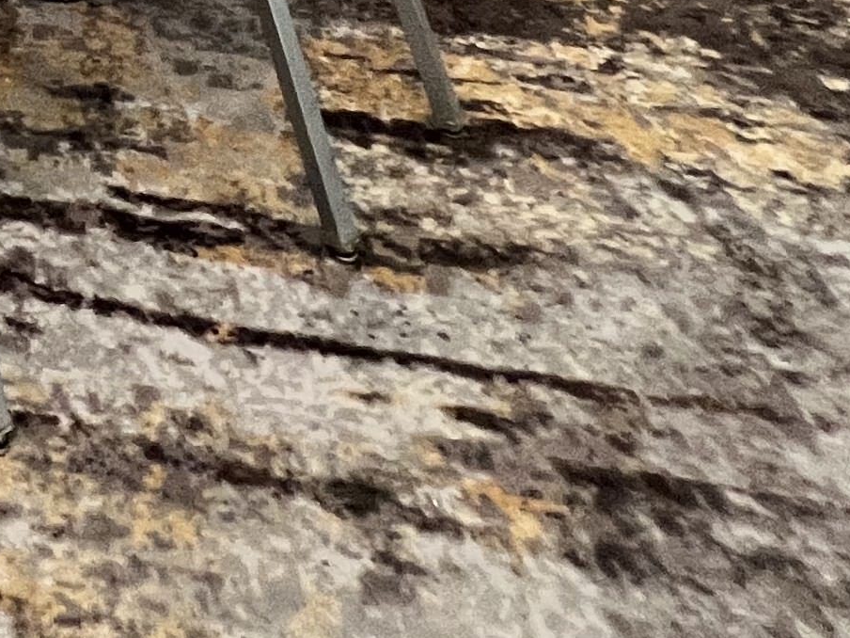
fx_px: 1424
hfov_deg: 26.4
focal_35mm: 58
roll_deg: +0.8
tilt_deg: -6.5
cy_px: -743
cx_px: -342
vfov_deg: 16.6
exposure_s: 1/60
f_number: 1.8
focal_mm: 1.57
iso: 250
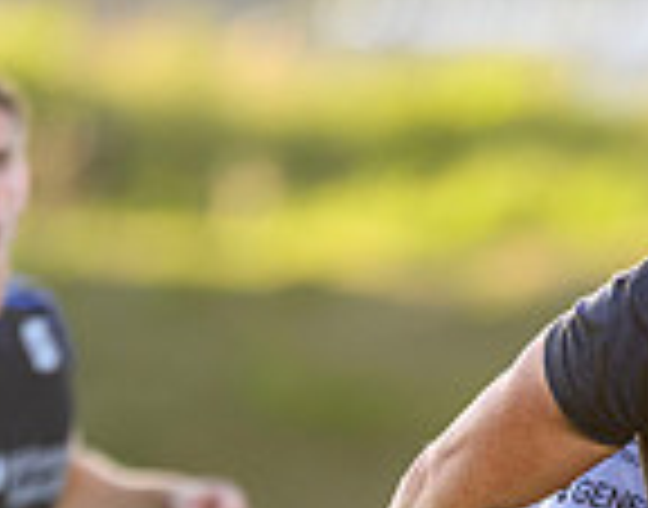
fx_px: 48885
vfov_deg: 0.6
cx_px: 957
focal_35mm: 2568
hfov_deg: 0.8
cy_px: 883
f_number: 4
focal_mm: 560
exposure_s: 1/1250
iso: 1600
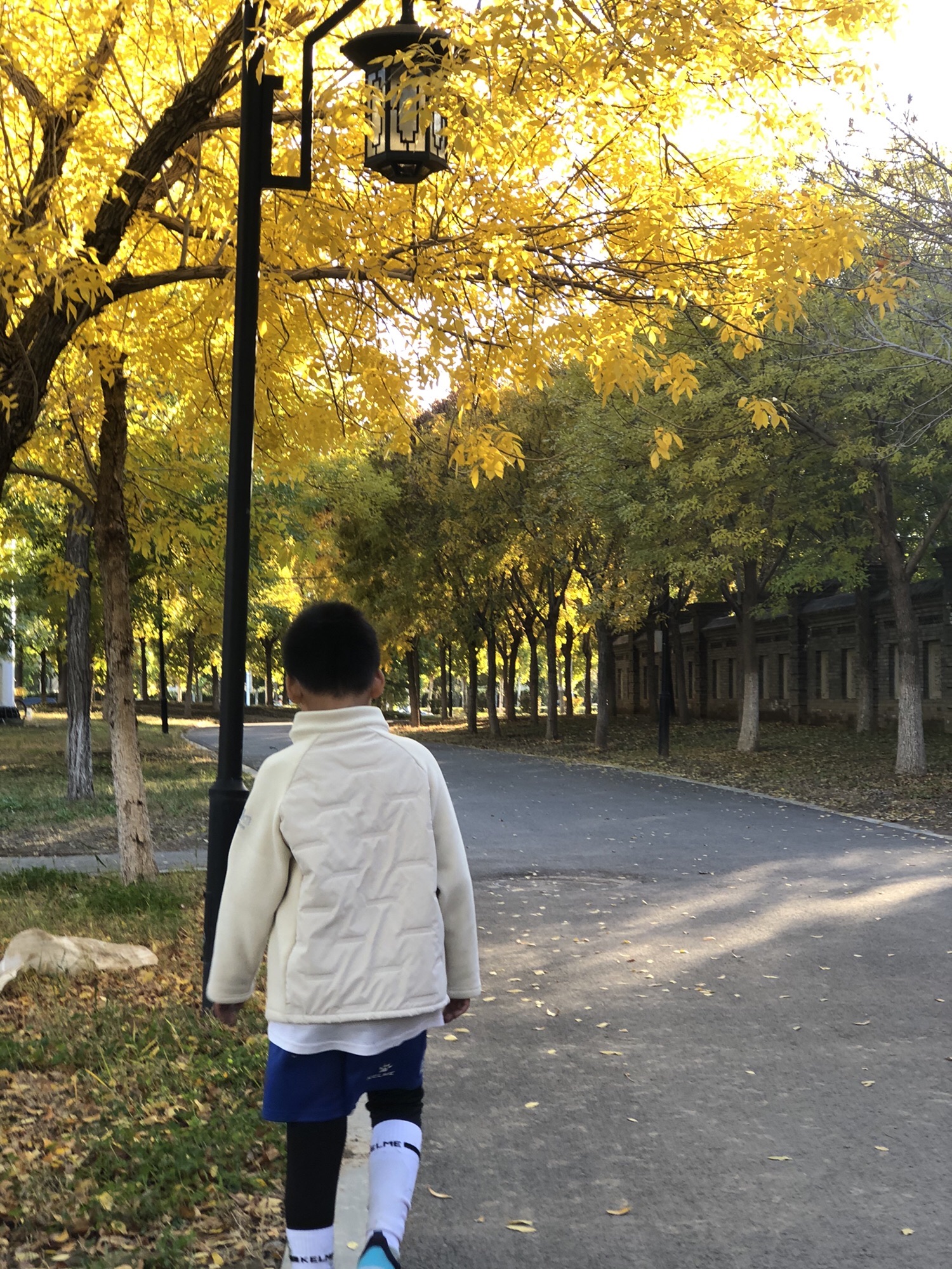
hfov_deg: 25.7
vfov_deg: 33.8
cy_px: 634
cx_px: 476
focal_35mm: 57
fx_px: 2090
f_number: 2.8
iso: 32
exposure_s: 1/60
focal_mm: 6.6
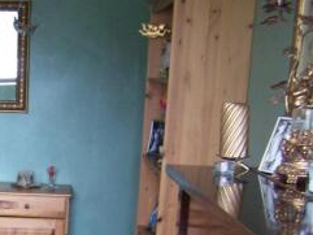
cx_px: -64
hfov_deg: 20.0
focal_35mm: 92
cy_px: 237
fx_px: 832
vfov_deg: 15.8
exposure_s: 1/8
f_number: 2.8
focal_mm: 6.3
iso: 140
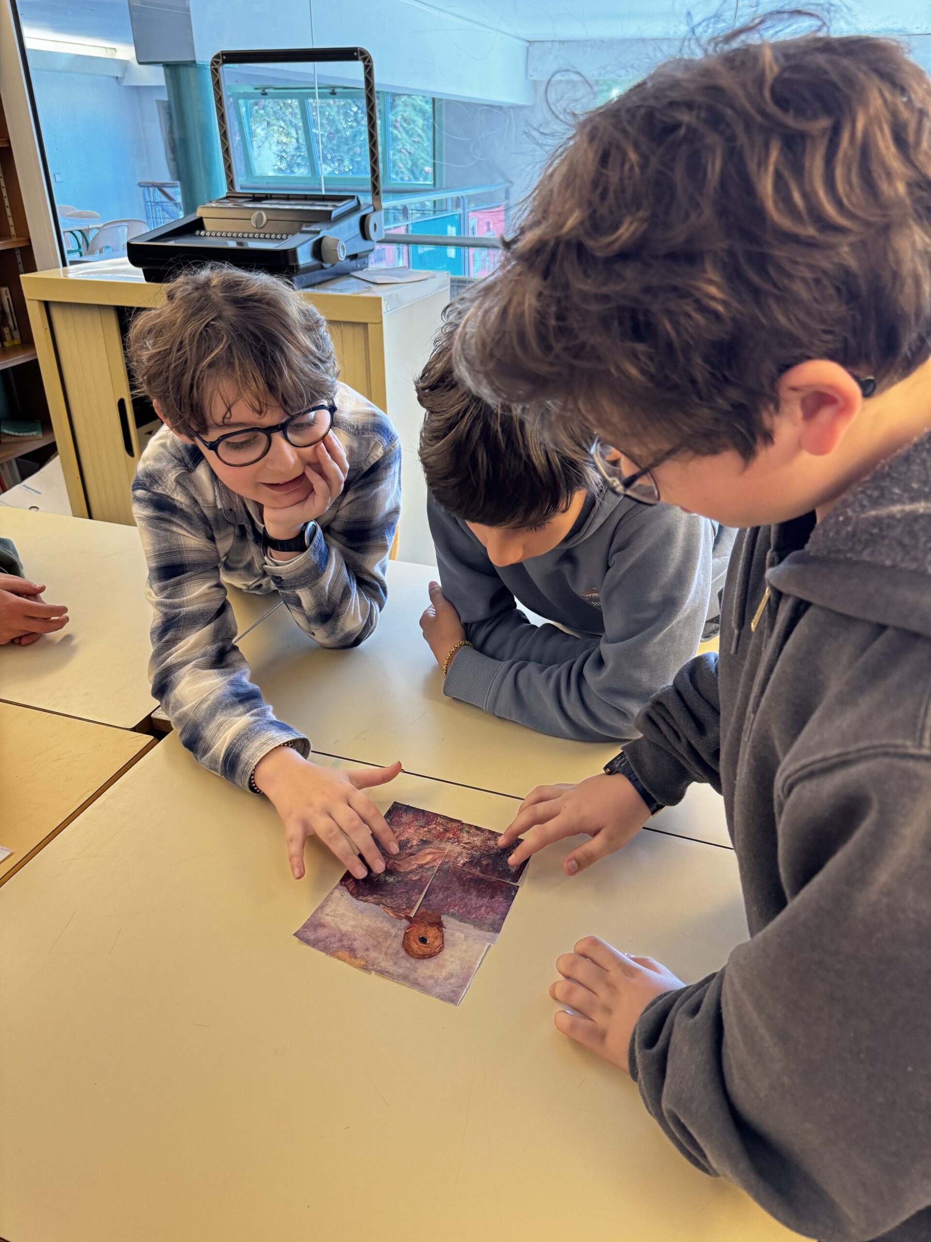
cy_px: 621
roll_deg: +0.5
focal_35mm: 24
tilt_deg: -27.3
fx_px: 861
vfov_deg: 71.6
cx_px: 466
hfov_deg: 56.8
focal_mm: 6.76
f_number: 1.78
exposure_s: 1/50
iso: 250
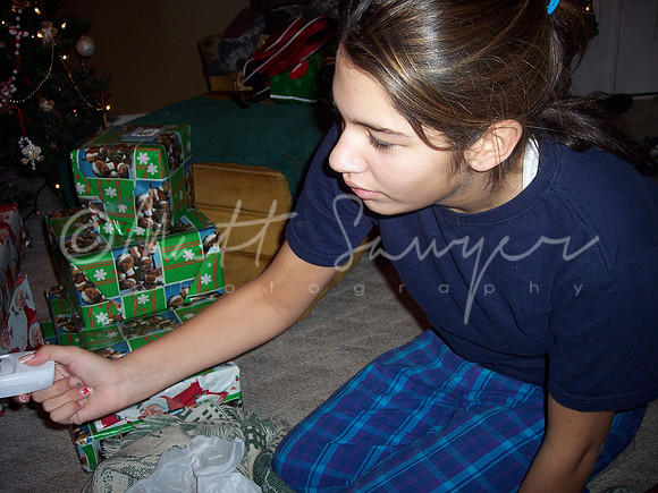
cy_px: 246
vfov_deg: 36.8
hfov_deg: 47.9
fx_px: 741
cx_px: 329
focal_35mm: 39
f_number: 2.8
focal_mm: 8
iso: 100
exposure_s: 1/60
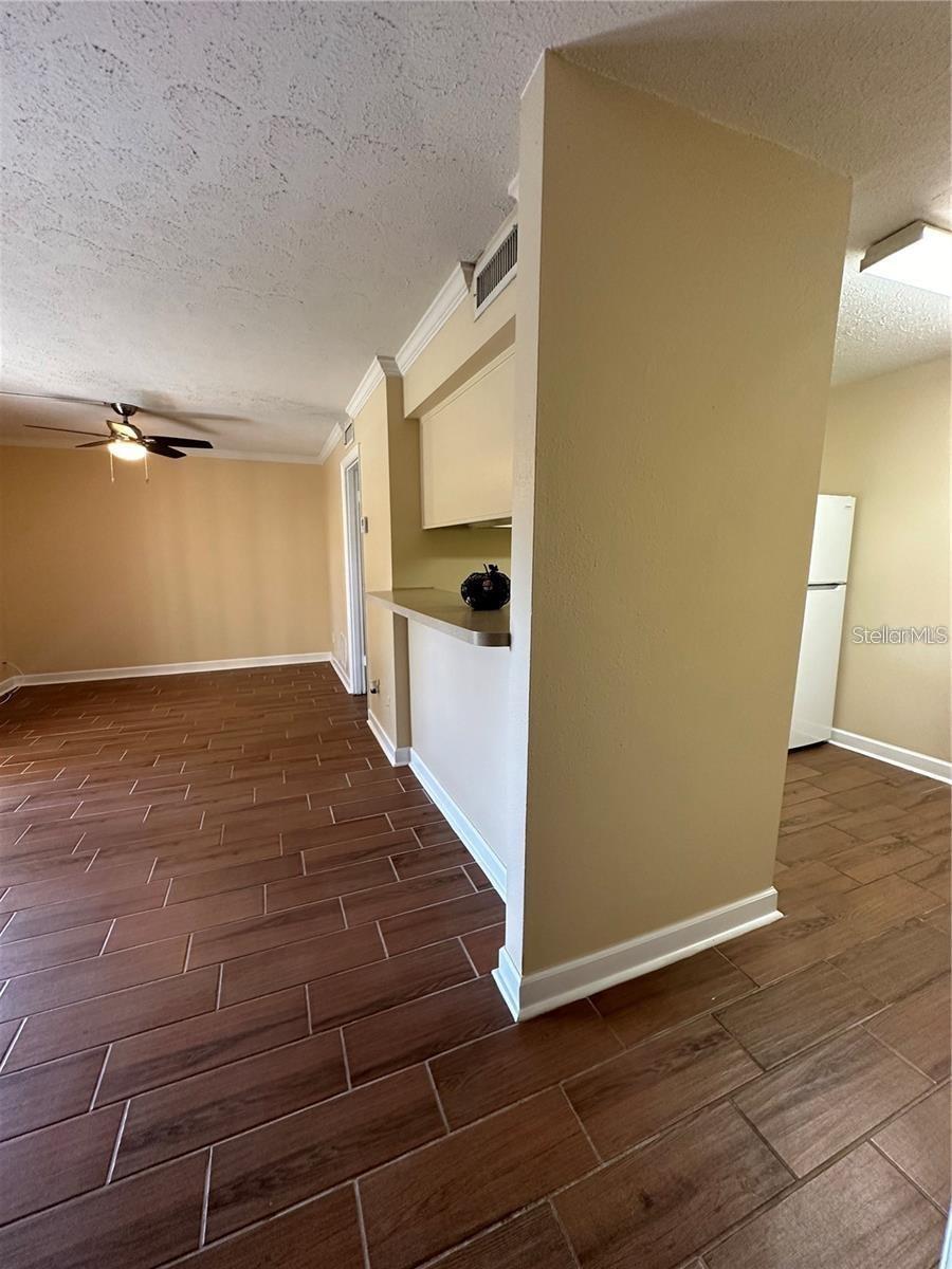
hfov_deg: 85.7
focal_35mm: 14
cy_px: 634
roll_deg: -1.2
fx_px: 513
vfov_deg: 102.1
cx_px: 476
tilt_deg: -9.8
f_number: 2.2
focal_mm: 2.22
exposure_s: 1/120
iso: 320
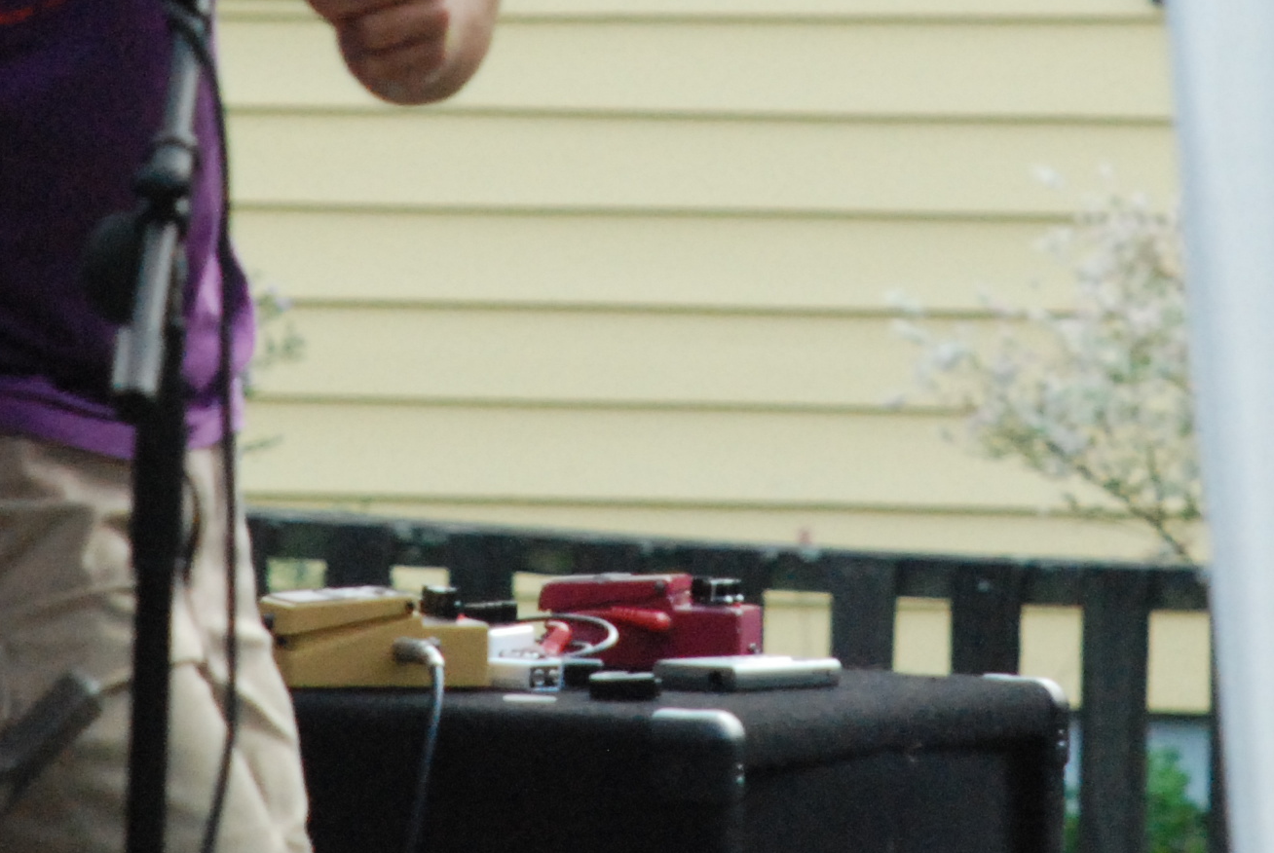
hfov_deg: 3.4
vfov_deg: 2.3
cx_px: 692
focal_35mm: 599
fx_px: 21243
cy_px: -48
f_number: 5.6
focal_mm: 135
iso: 1600
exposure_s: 1/125
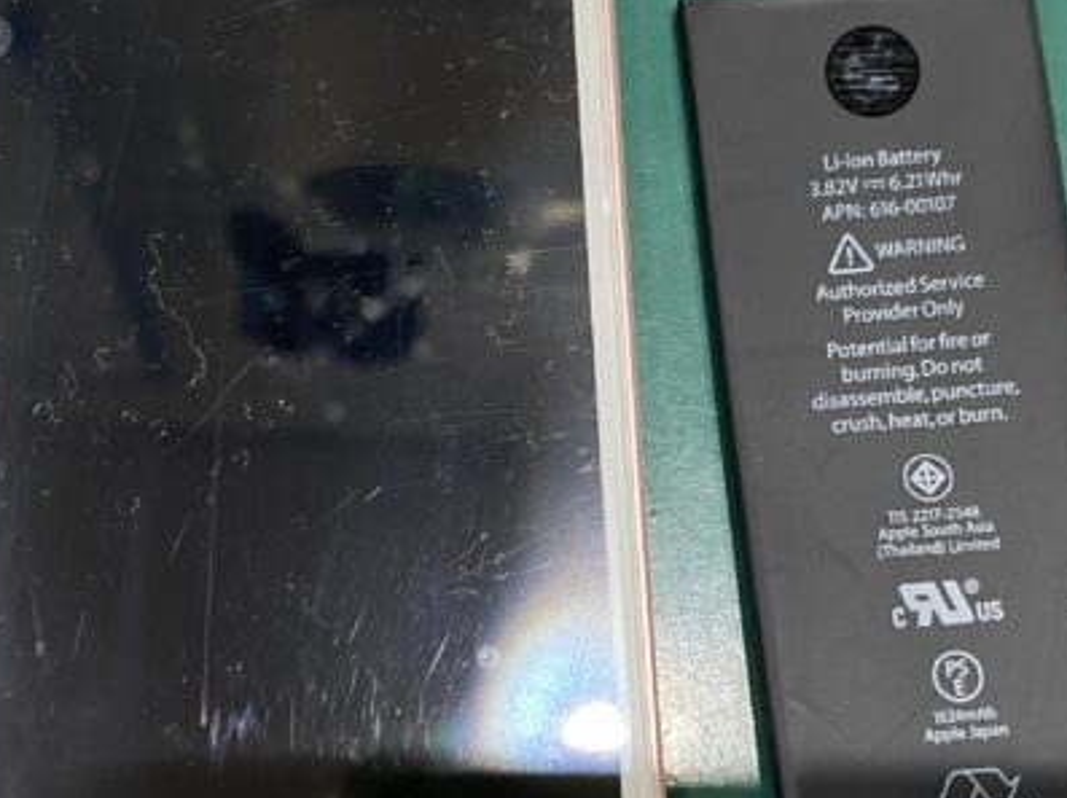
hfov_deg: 32.7
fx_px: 1817
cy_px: 469
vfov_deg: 24.7
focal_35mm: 59
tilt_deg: -79.4
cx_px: 532
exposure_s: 1/50
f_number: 1.8
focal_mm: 4.25
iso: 64
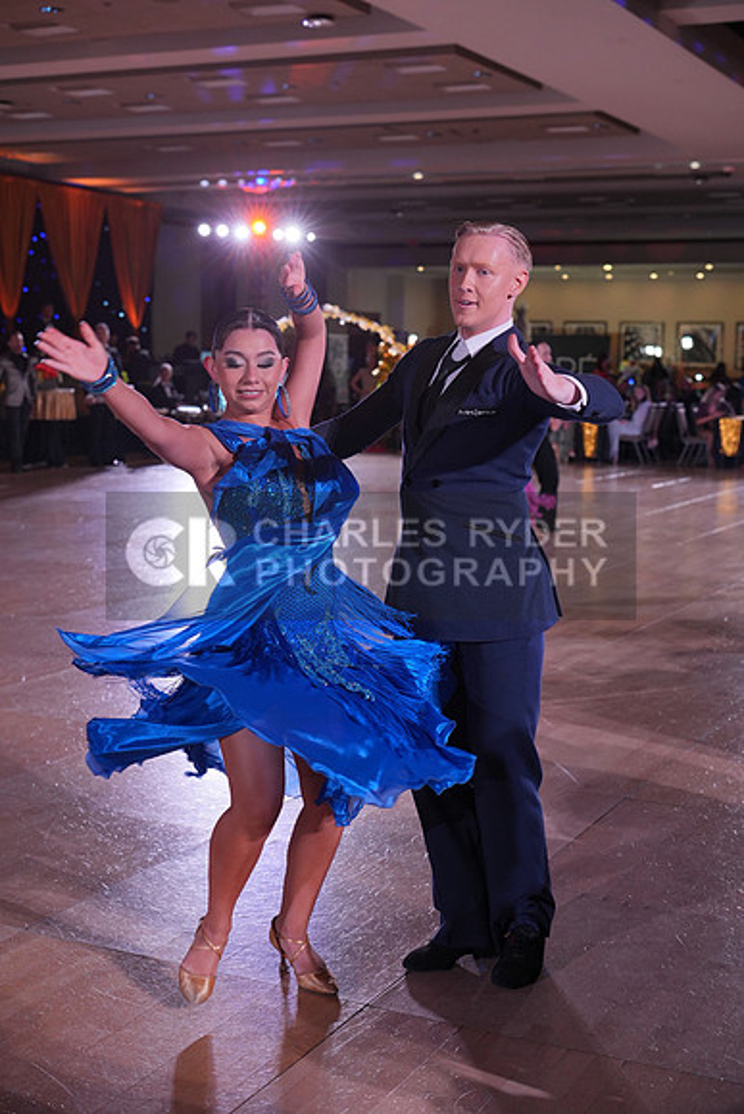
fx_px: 1549
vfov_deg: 39.6
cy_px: 557
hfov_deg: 27.0
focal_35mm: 50
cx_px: 372
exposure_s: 1/400
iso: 1000
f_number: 4
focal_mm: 50
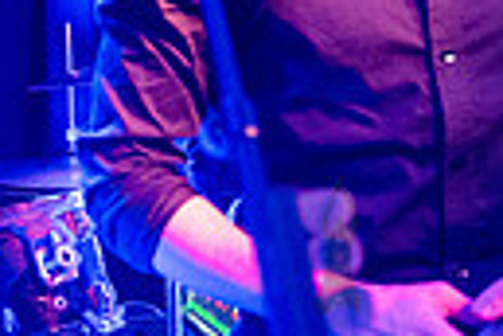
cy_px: 55
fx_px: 1509
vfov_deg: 12.6
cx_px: -168
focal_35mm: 108
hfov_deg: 17.6
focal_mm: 24
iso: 12800
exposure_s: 1/200
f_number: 2.8
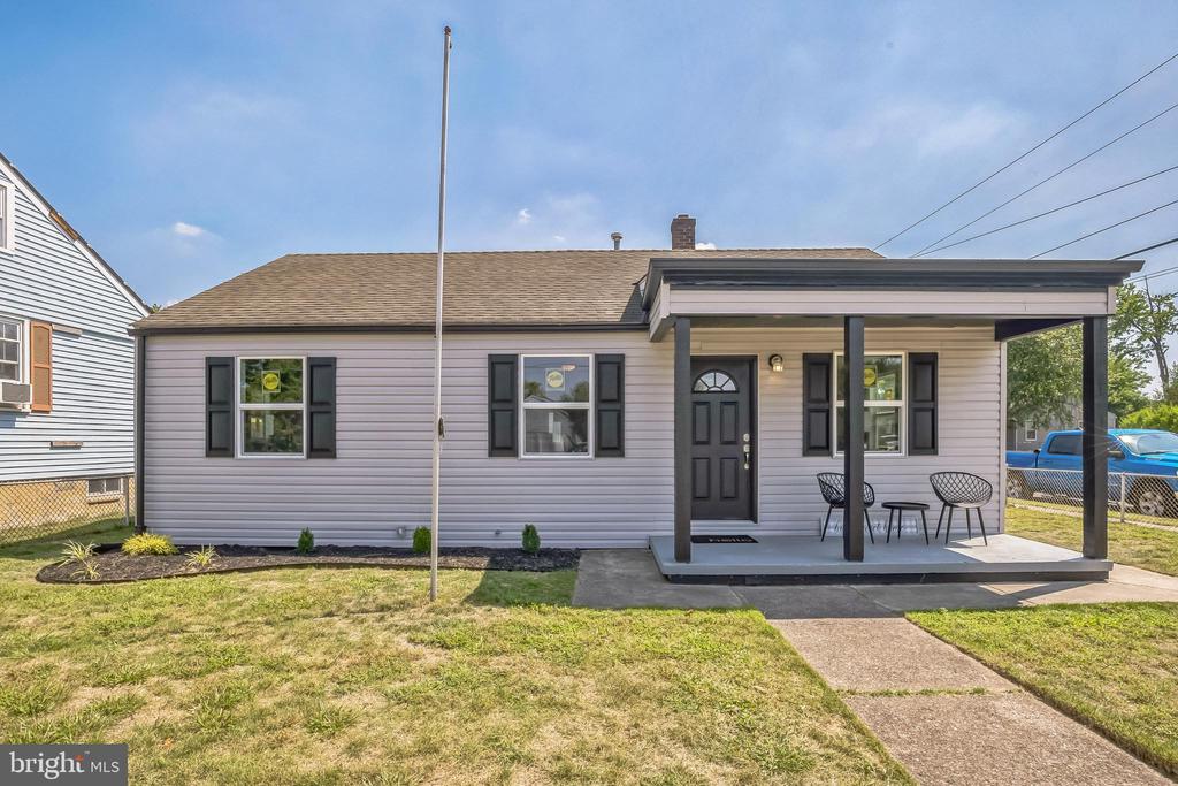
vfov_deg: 73.8
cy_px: 393
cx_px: 589
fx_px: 524
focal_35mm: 16
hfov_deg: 96.7
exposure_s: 1/60
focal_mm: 16
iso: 80
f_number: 16
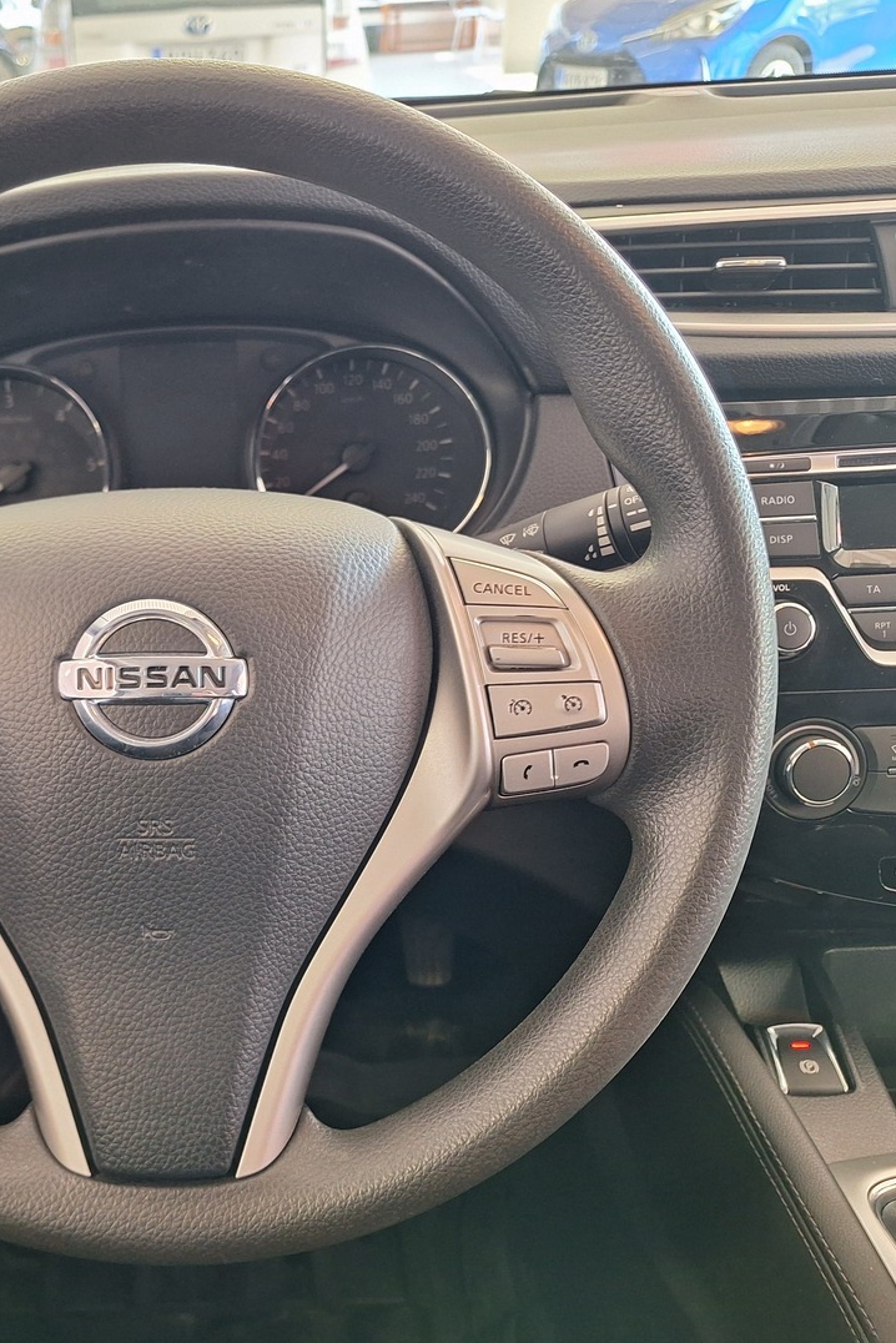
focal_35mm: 32
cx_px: 153
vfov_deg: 58.7
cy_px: 670
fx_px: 1194
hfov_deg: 39.2
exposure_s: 1/50
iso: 200
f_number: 1.8
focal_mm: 5.54
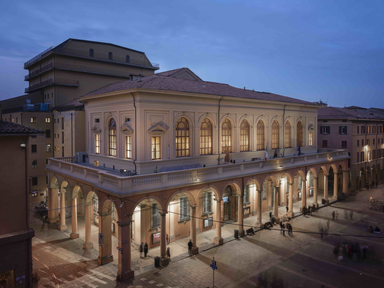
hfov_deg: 69.4
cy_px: 144
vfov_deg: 54.9
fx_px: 277
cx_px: 192
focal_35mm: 25
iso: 200
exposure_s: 10
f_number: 22
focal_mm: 32
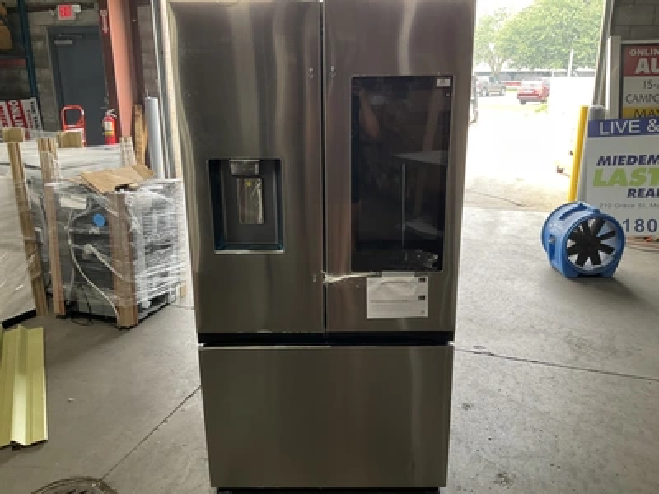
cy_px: 247
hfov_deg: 61.7
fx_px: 552
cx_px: 330
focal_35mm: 29
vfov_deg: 48.2
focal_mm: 3
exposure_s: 1/122
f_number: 1.8
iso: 50
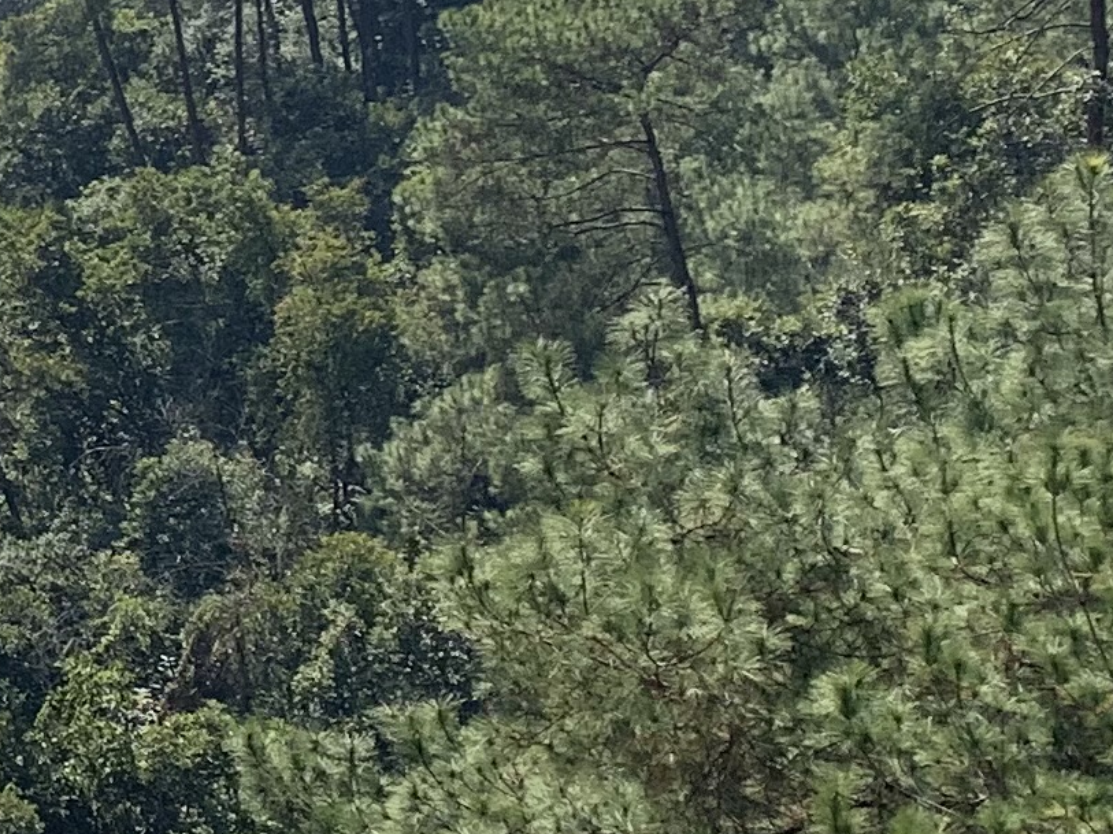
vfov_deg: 11.4
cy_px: -34
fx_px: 4146
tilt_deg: -18.0
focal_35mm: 129
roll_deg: +0.8
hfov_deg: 13.5
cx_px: -962
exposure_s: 1/1916
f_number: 1.8
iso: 25
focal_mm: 4.25
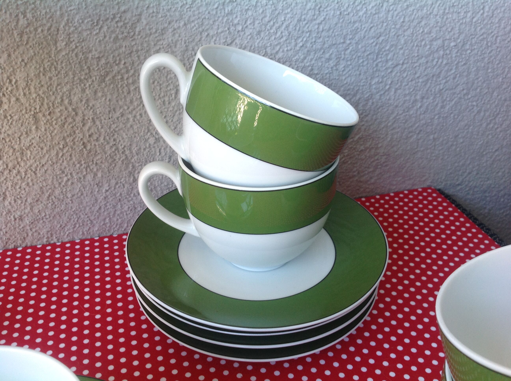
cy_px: 190
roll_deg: -4.2
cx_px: 256
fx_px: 516
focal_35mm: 35
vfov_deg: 40.6
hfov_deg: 52.7
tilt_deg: -27.1
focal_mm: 4.28
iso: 64
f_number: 2.4
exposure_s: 1/40
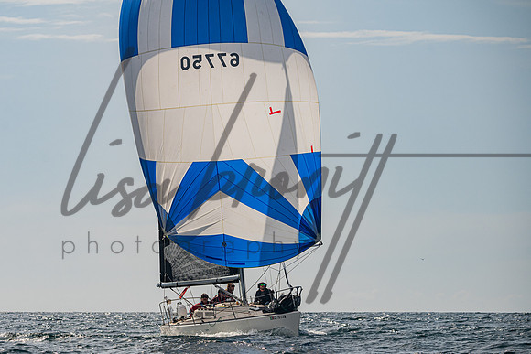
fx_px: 3368
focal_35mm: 228
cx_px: 194
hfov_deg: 9.0
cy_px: 225
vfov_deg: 6.0
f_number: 6.3
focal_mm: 180
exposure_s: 1/5000
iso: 320
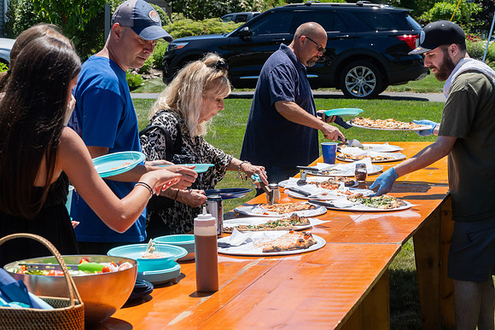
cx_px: 248
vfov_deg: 16.0
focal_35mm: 86
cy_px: 165
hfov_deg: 23.8
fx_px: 1176
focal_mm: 57
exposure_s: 1/1600
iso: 640
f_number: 8
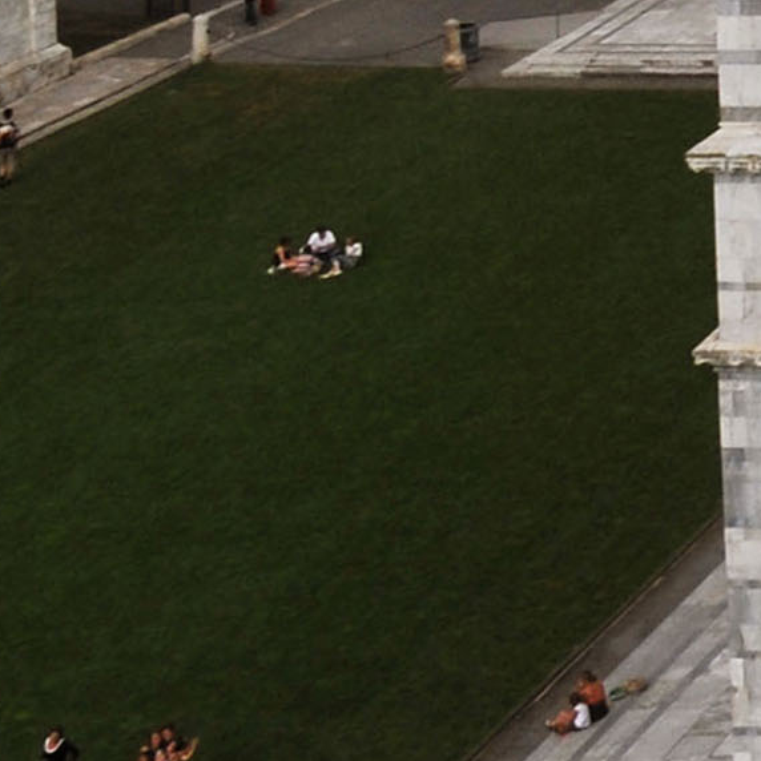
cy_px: -871
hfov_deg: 7.9
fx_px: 4278
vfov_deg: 9.4
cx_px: 2683
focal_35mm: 172
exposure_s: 1/400
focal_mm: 18
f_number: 11
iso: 200
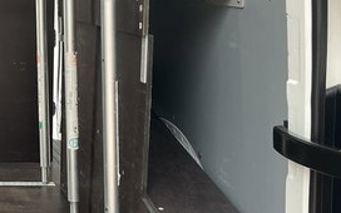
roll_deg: -1.0
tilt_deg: -4.7
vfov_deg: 16.8
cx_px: -92
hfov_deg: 23.9
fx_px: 716
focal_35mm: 77
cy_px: 49
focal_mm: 5.1
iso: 64
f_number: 1.6
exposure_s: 1/122
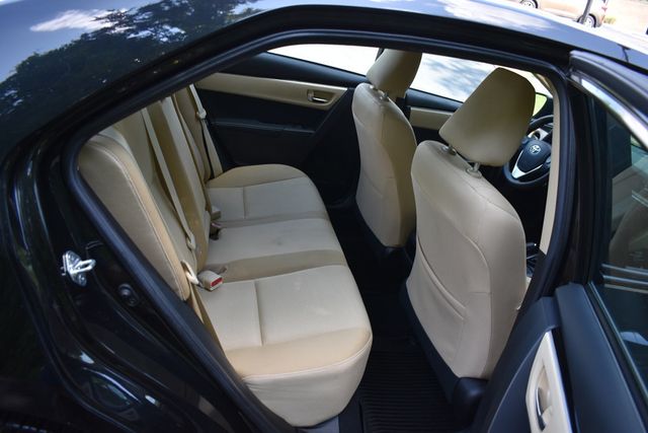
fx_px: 486
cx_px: 324
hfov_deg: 67.4
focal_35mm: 27
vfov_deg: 48.0
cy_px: 216
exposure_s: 1/250
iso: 400
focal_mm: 18
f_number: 3.5
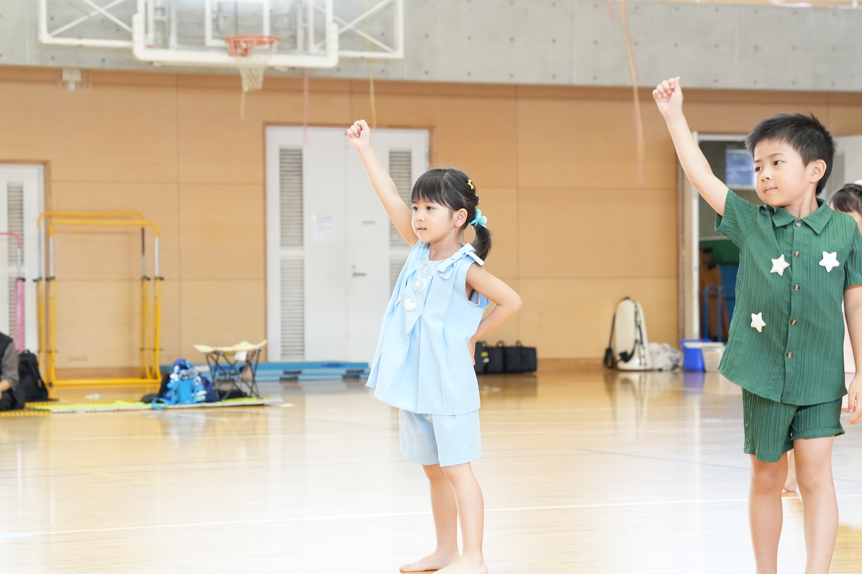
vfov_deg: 13.0
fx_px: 2514
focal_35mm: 105
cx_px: 431
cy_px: 287
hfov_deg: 19.5
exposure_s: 1/320
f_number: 4.5
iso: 3200
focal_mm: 70
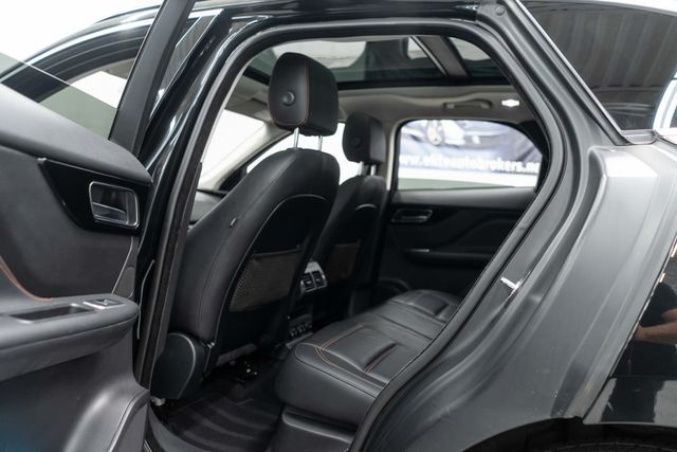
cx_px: 338
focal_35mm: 28
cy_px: 226
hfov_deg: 65.5
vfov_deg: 46.4
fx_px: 527
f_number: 3.2
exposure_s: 1/40
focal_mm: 28
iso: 800
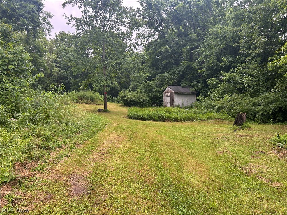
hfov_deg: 67.3
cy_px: 108
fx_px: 216
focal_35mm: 26
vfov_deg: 53.1
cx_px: 144
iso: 64
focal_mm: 5.7
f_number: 1.5
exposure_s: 1/144
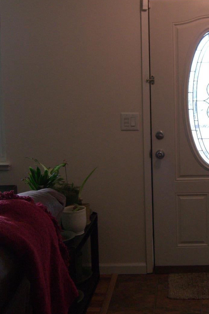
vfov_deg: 35.1
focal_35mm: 57
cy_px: 153
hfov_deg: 23.2
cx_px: 188
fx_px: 497
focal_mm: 7.9
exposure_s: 1/125
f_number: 2.8
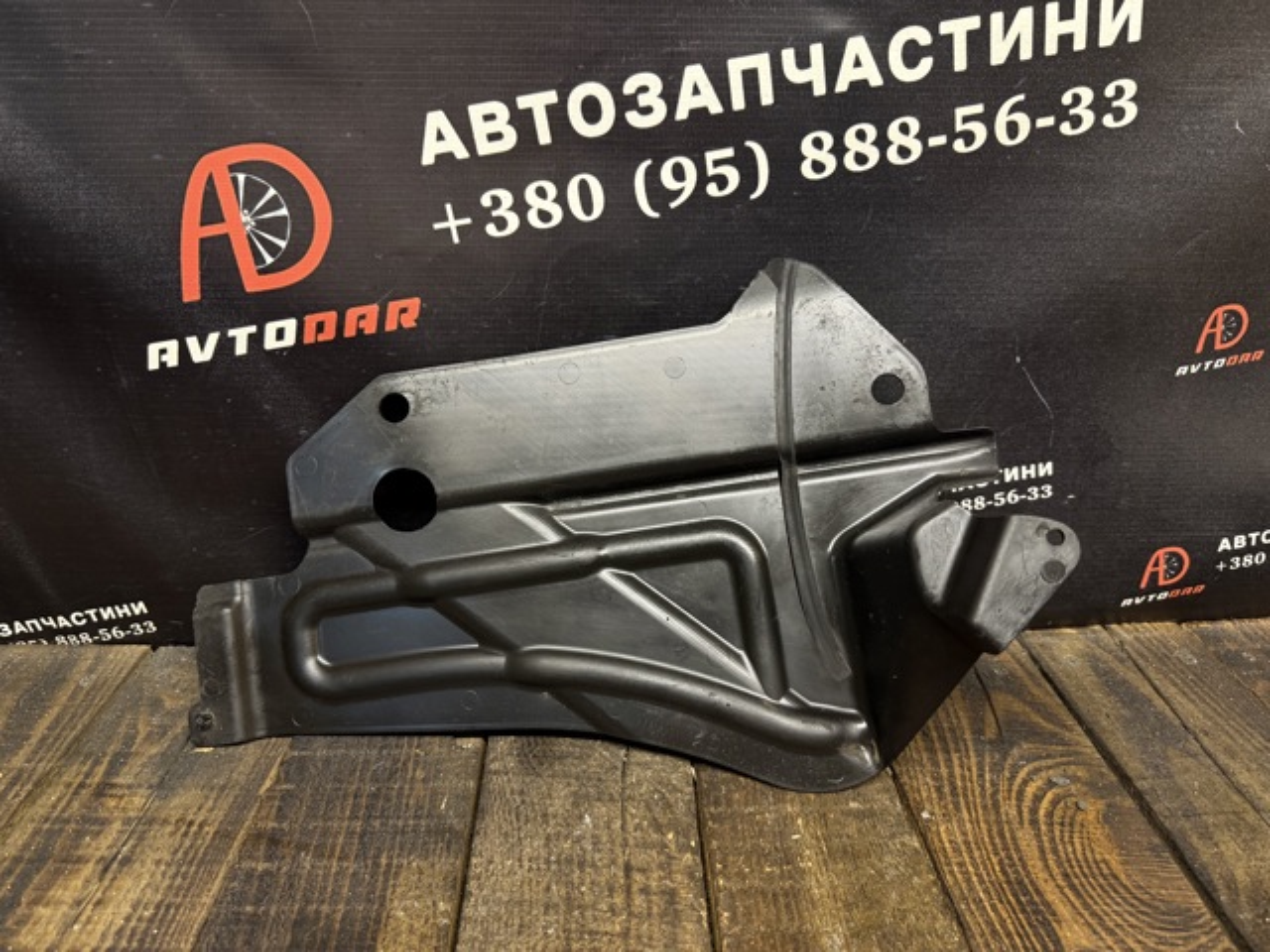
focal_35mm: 24
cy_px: 476
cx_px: 635
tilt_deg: -21.5
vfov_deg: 56.8
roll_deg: +0.5
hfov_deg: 71.6
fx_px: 881
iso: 200
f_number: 1.78
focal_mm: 6.76
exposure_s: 1/50
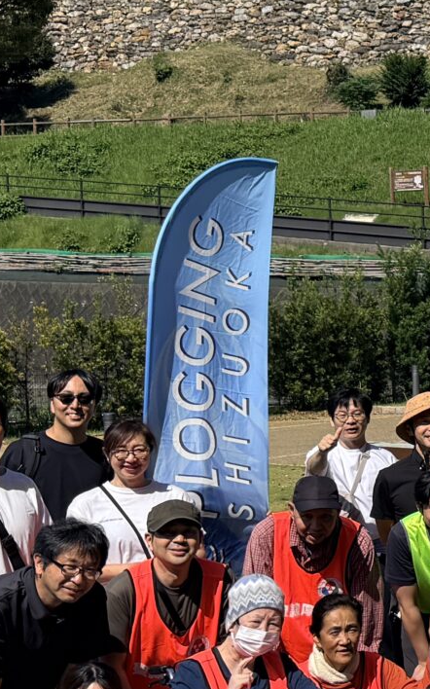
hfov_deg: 12.4
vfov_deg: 22.5
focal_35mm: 92
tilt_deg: -3.3
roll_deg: +0.1
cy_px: 400
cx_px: 889
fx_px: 1726
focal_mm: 6.76
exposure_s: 1/7353
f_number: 1.78
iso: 100
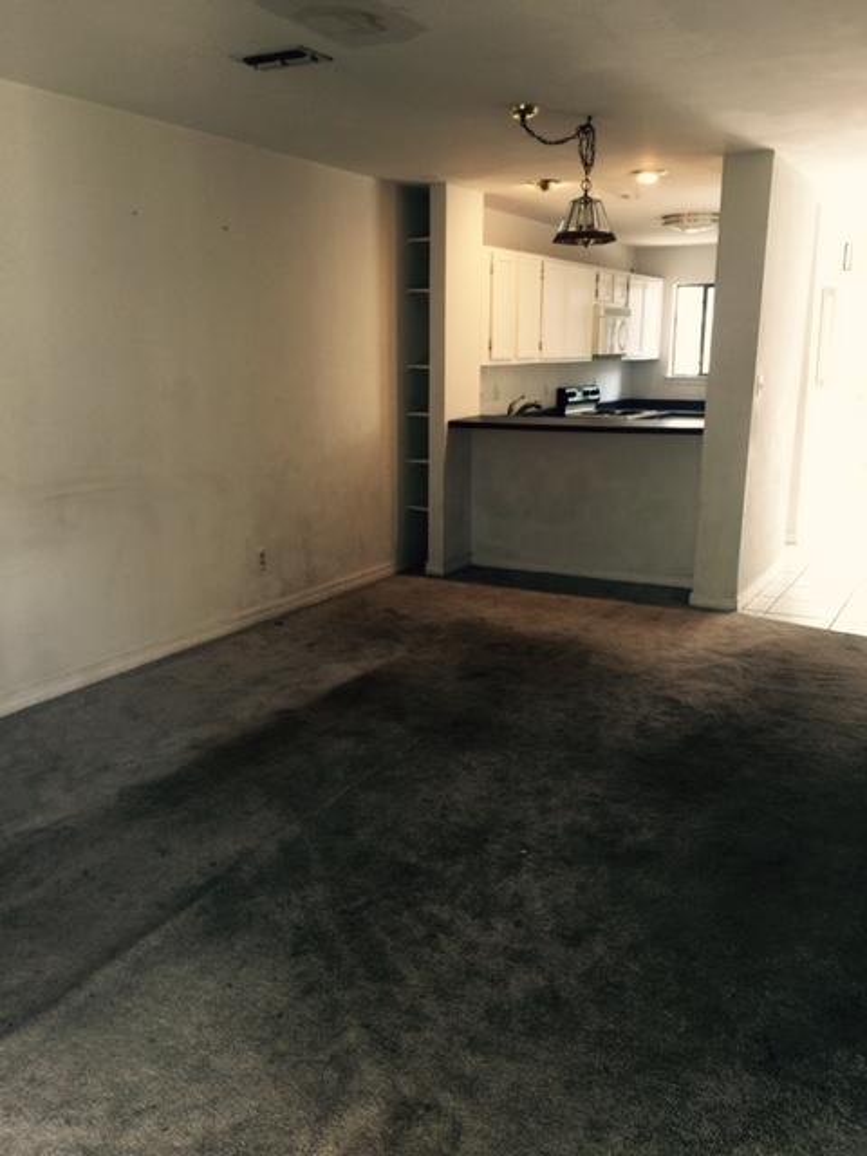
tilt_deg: -11.7
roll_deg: +0.6
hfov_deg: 48.2
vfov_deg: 61.7
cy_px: 578
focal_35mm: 29
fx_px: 968
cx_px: 434
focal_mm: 4.15
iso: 32
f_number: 2.2
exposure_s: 1/15
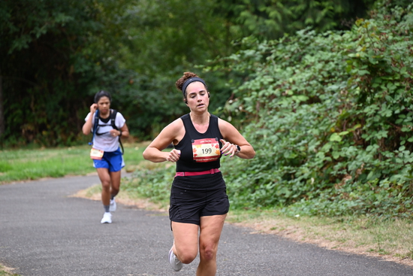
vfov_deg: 6.9
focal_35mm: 200
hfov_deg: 10.3
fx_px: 2295
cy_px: 138
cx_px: 206
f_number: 6.3
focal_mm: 200
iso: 400
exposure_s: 1/250
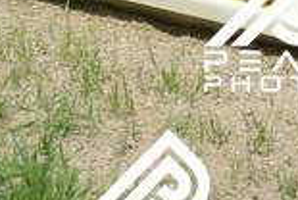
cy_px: 11
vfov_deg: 2.7
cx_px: 279
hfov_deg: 4.1
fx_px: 4172
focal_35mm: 503
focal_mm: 195
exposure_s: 1/1250
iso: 400
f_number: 6.3
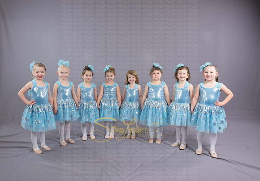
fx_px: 202
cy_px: 90
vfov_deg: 48.5
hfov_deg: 65.6
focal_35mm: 28
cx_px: 121
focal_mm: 24
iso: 2500
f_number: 6.3
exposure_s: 1/125
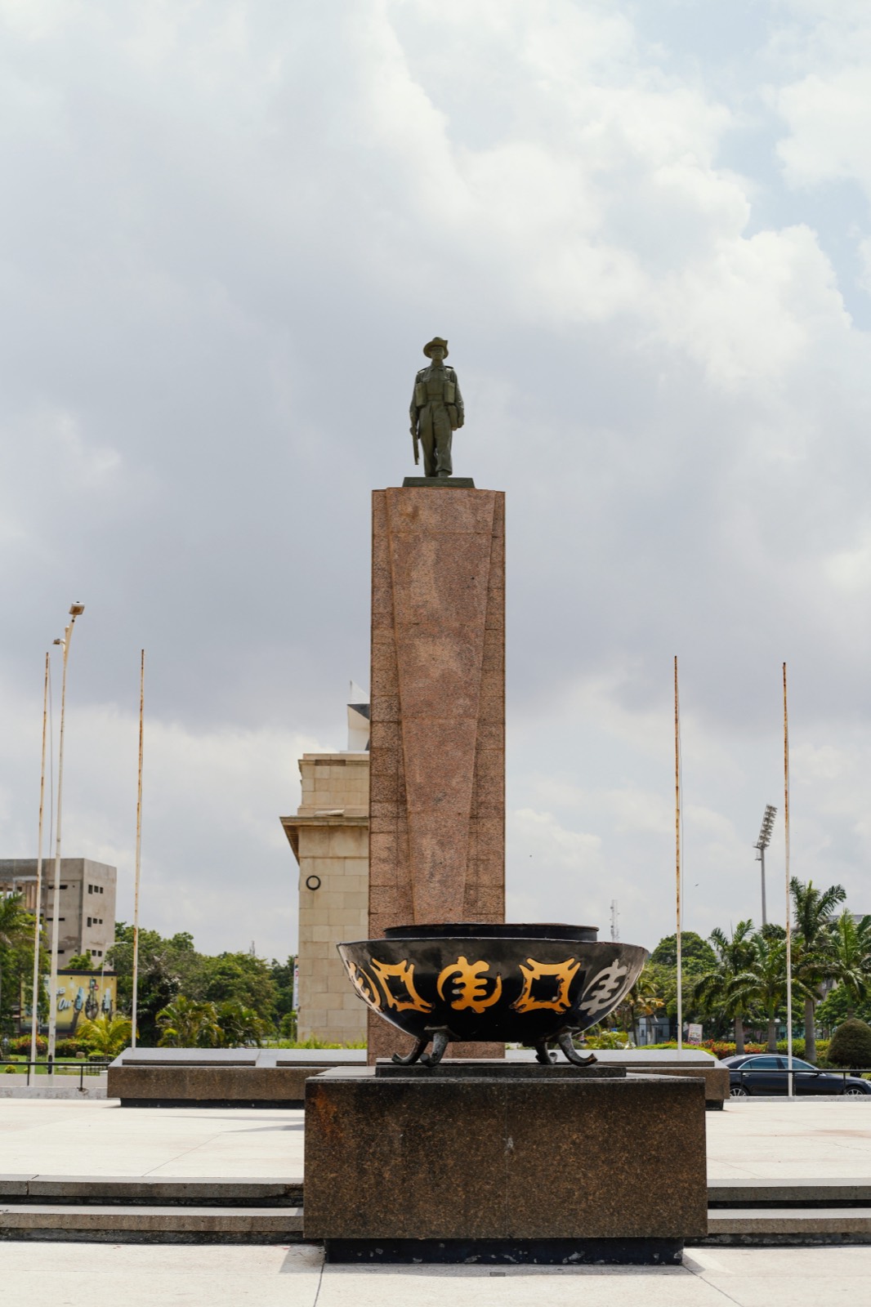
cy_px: 654
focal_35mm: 50
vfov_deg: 39.6
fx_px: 1815
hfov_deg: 27.0
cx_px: 436
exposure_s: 1/1250
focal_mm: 50
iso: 100
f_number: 5.6
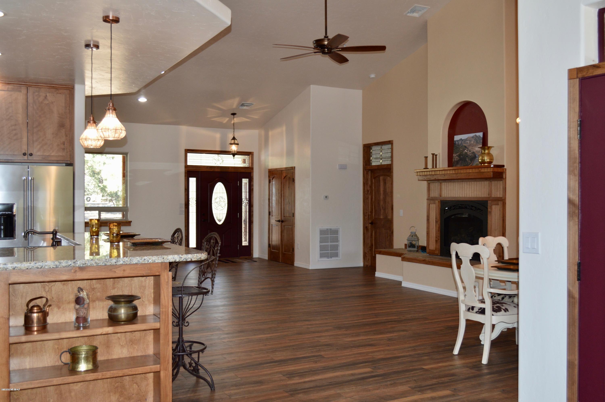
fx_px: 604
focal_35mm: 36
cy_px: 201
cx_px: 302
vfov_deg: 36.8
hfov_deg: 53.2
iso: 400
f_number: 4
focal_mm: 24
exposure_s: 1/80
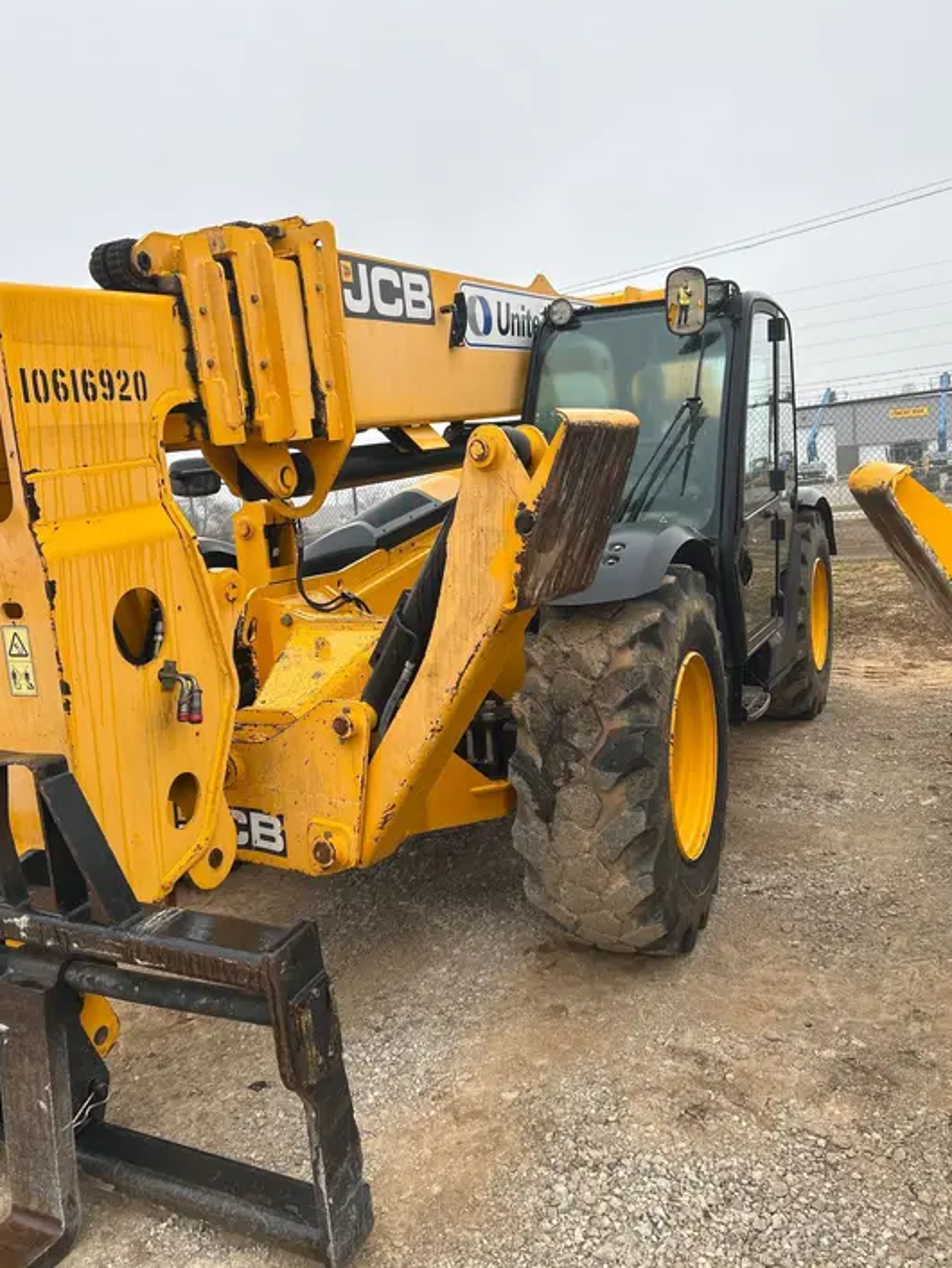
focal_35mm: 27
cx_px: 480
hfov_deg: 51.4
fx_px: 989
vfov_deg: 65.3
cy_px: 612
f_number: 1.5
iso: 50
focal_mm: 5.7
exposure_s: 1/536
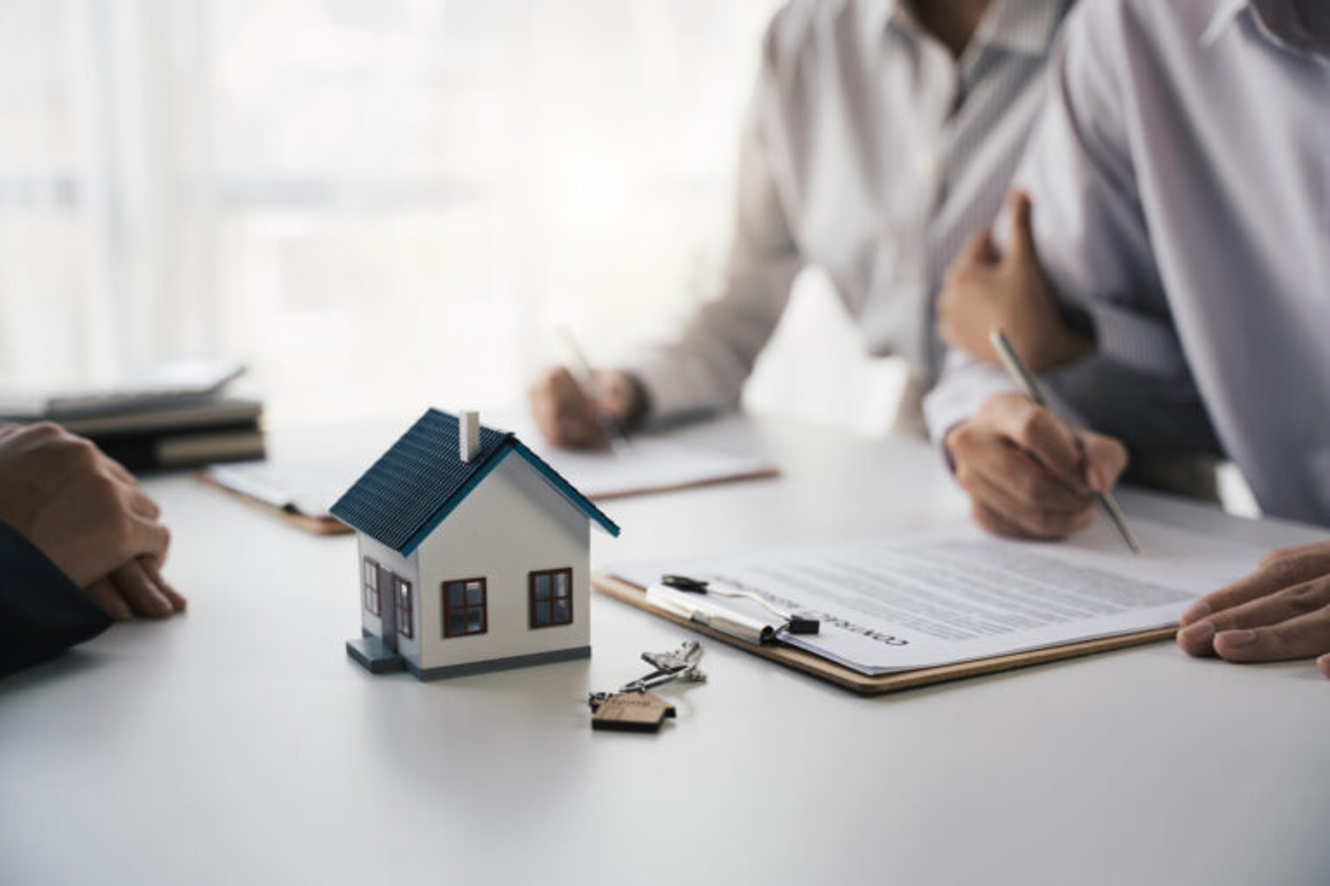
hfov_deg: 41.4
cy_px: 443
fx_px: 1758
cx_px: 665
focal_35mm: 48
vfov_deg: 28.3
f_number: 2.8
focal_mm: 47.6
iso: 160
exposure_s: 1/125
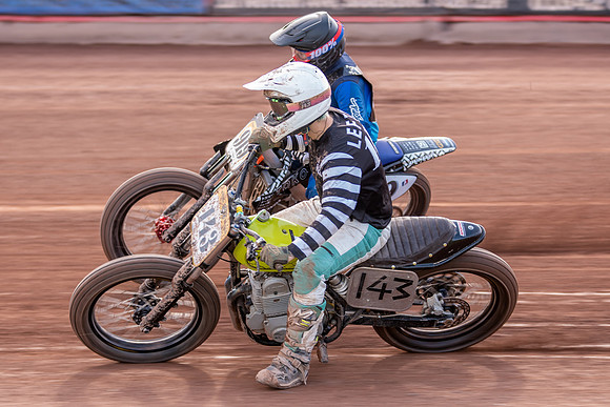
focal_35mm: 148
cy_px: 202
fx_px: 2501
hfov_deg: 13.9
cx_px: 284
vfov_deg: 9.3
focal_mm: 100
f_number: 3.2
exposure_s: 1/250
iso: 160
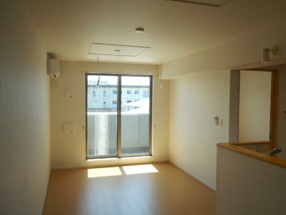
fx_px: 240
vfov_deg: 48.2
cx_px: 143
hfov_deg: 61.7
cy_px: 108
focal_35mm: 29
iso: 80
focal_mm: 5.2
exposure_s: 1/80
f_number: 4
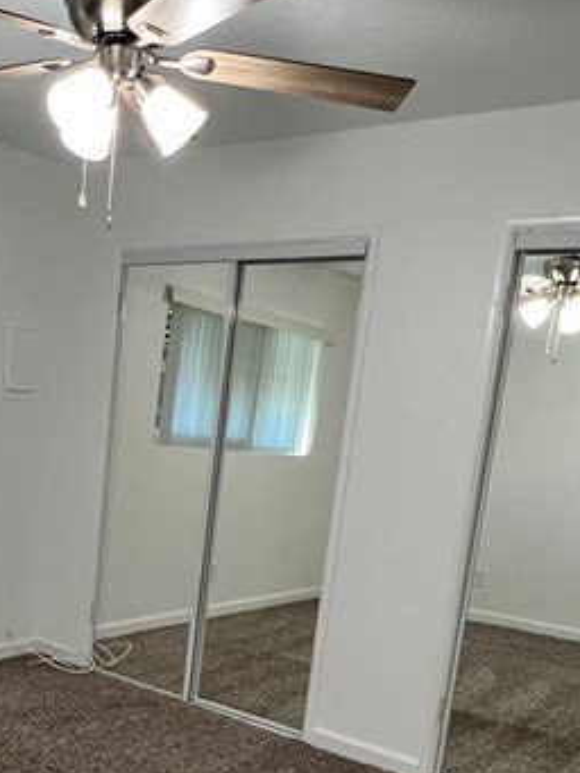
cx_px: 93
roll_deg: -4.5
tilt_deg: -11.4
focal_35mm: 39
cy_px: 583
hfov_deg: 35.3
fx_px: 871
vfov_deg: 46.1
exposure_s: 1/120
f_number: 1.8
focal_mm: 1.57
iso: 250
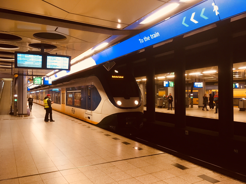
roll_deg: +1.4
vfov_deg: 48.2
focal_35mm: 29
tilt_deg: +0.0
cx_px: 123
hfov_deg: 61.7
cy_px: 92
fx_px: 206
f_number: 2.2
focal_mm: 4.15
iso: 160
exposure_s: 1/33
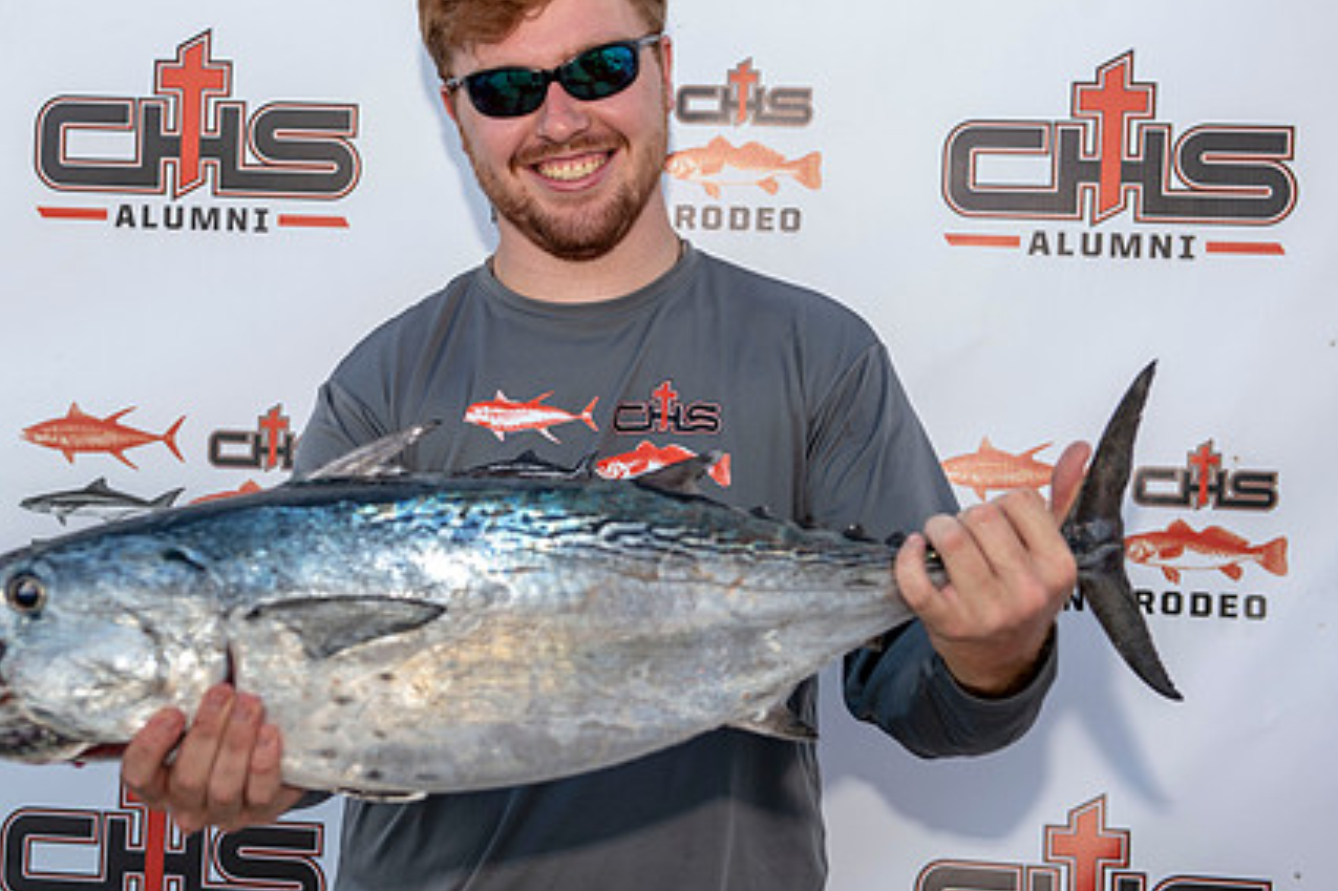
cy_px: 400
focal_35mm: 71
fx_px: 2638
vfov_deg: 19.2
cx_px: 535
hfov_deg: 28.4
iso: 50
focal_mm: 52
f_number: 4.5
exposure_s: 1/100
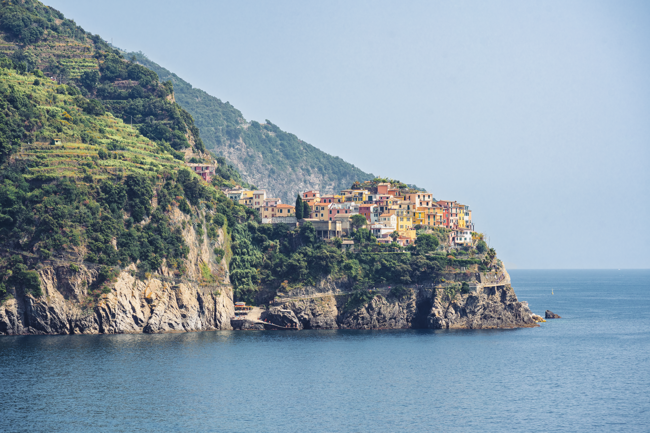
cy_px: 216
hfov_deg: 10.3
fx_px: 3611
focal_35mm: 200
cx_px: 325
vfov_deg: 6.9
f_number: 8
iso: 100
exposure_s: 1/500
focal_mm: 200
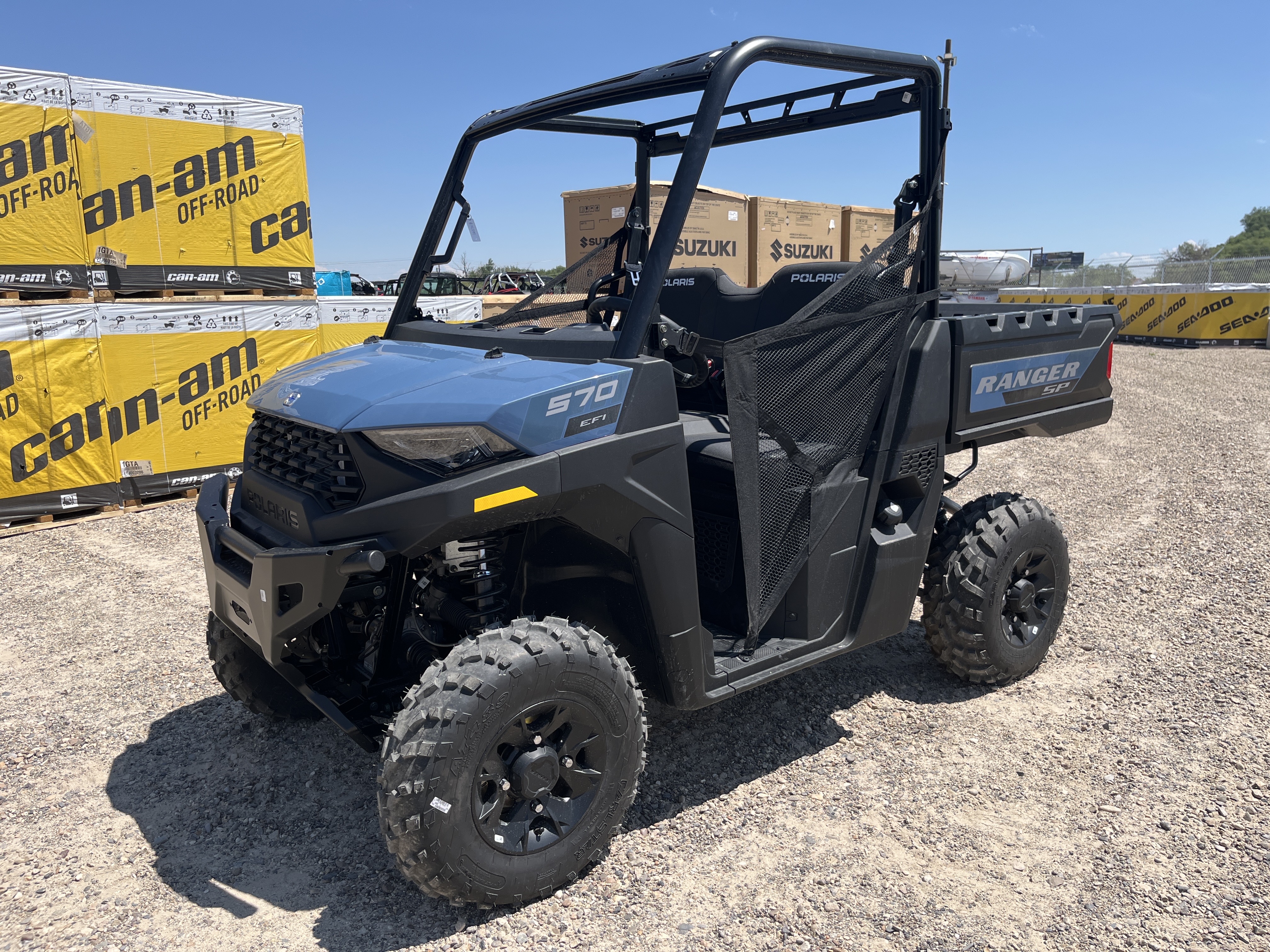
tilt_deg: -10.6
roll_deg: +0.7
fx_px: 954
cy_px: 476
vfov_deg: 53.1
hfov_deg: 67.3
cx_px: 635
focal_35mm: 26
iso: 50
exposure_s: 1/2967
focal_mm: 5.1
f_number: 1.6
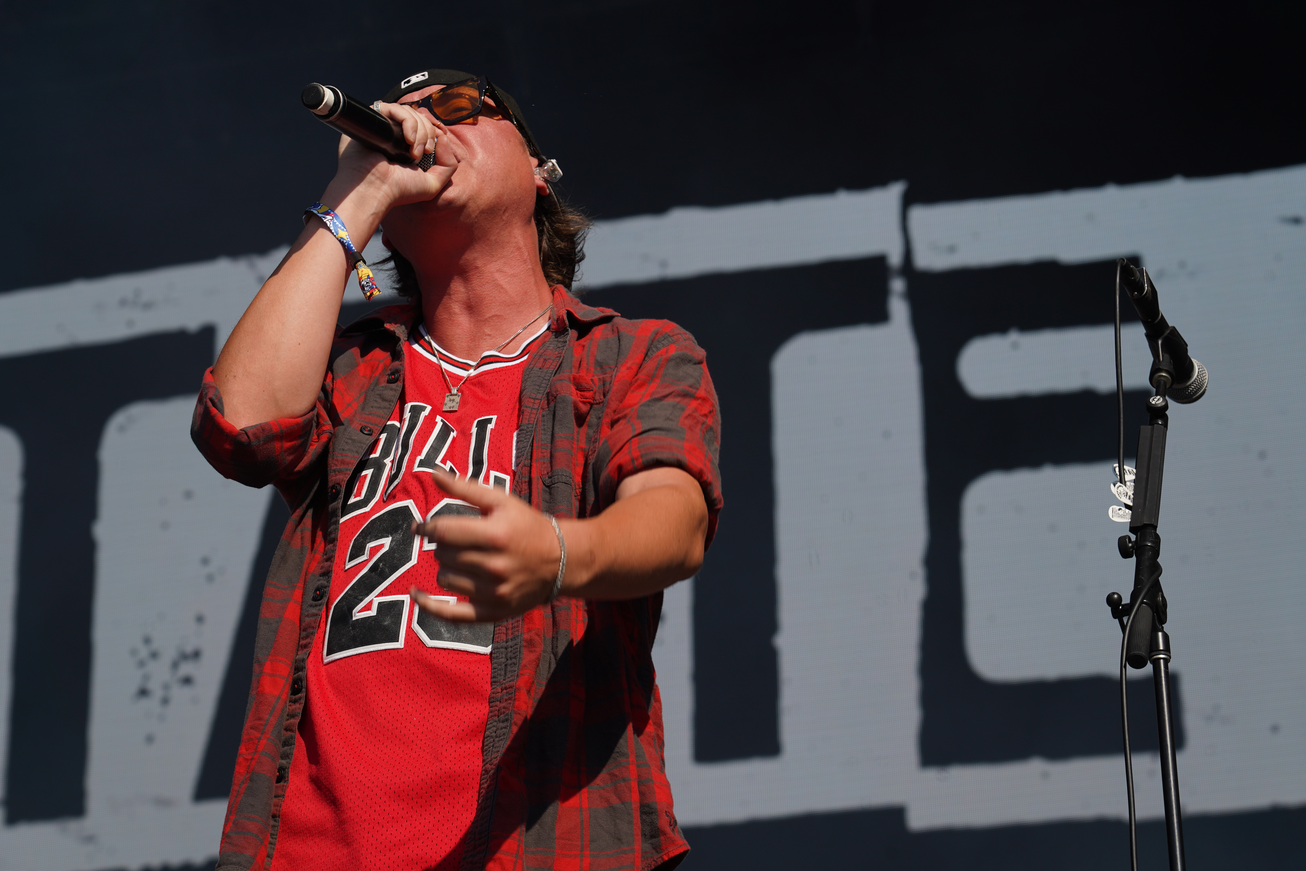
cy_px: 436
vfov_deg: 13.0
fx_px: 3809
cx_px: 653
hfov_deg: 19.5
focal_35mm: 105
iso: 100
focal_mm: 105
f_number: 8
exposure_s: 1/500
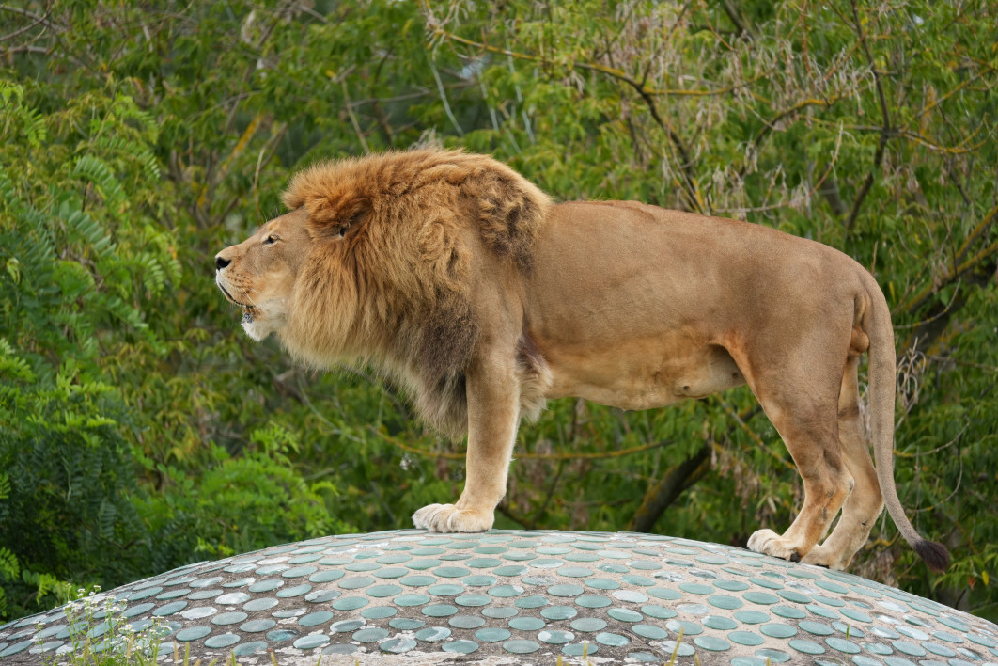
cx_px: 499
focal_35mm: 400
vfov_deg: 3.4
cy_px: 333
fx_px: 11088
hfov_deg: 5.2
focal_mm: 400
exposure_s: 1/400
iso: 800
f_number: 8
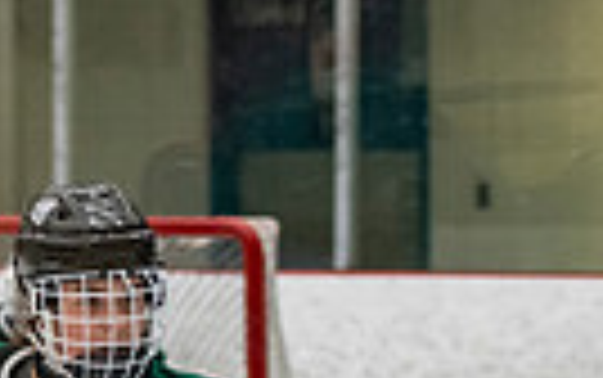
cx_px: -51
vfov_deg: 3.1
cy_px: 589
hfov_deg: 5.0
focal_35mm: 422
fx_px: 6941
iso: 2000
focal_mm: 70
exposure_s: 1/640
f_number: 3.2
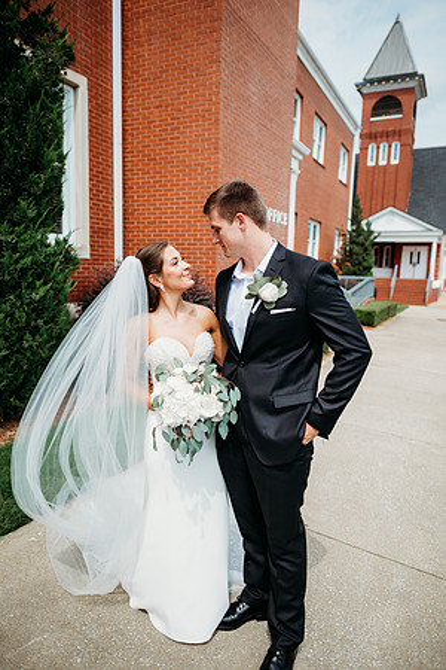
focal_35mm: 24
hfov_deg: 53.1
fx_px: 446
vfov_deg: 73.7
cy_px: 335
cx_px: 223
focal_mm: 24
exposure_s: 1/1250
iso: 100
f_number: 2.5
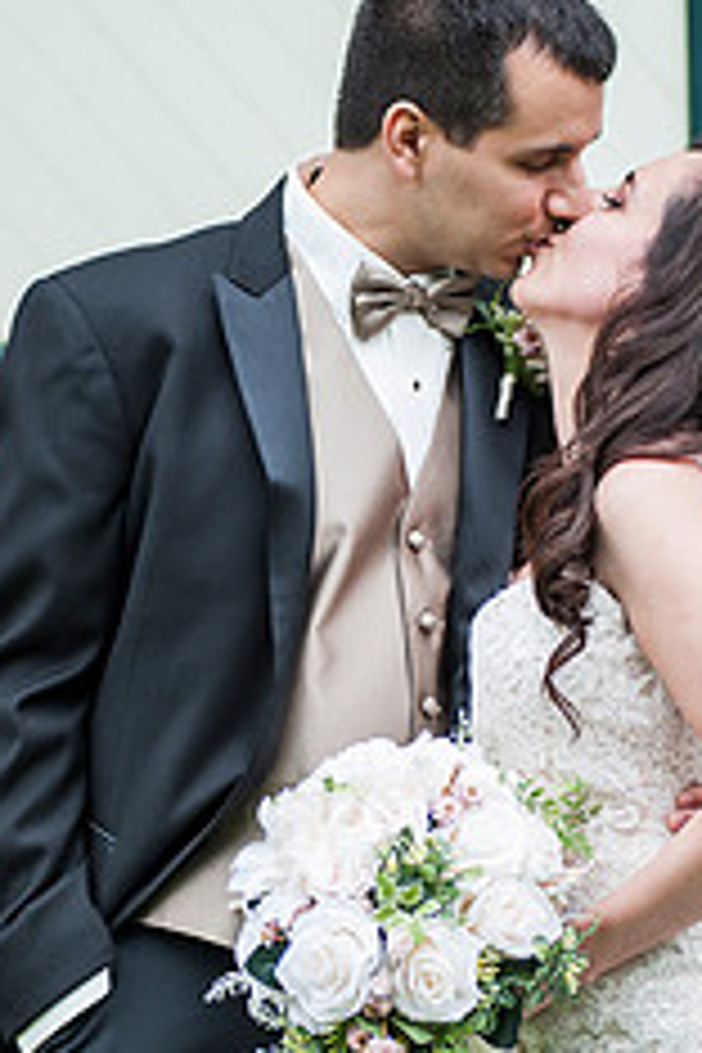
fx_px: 5616
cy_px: 630
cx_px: 358
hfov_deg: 7.2
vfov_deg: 10.7
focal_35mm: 192
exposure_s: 1/800
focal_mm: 100
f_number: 3.2
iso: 200
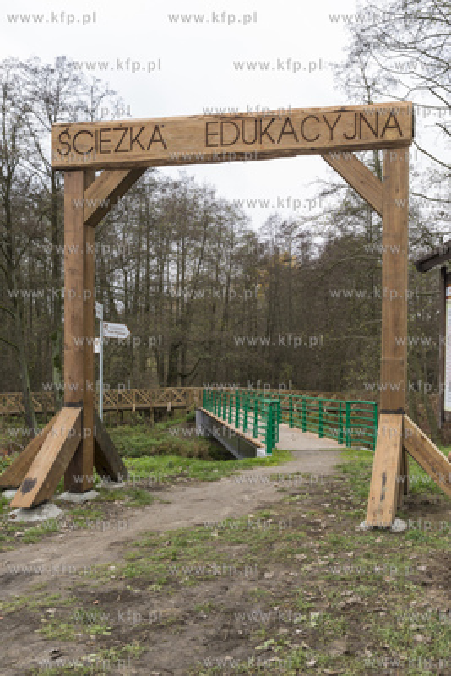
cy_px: 338
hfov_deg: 37.9
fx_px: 657
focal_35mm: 35
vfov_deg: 54.4
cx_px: 226
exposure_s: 1/200
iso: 400
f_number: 4.5
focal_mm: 35
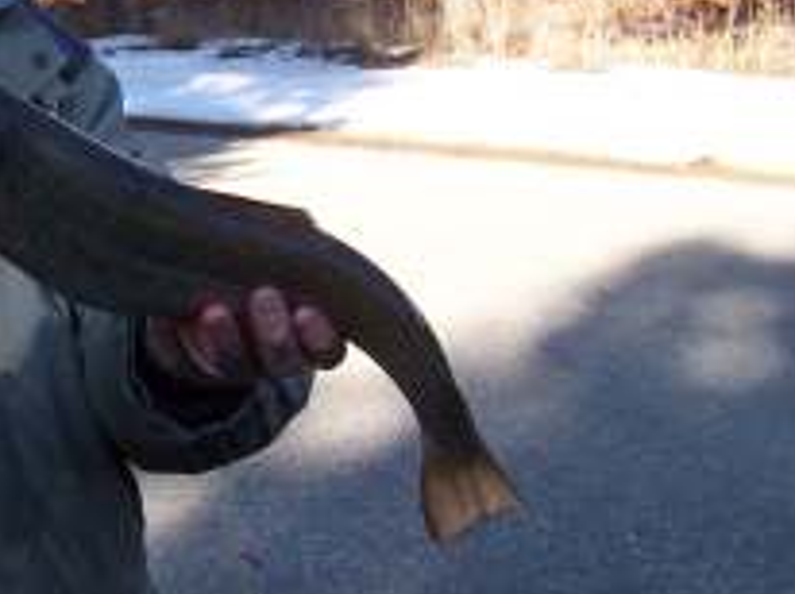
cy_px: 166
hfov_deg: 23.7
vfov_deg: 18.1
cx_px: 120
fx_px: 1858
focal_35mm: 81
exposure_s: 1/500
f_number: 2.8
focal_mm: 5.6
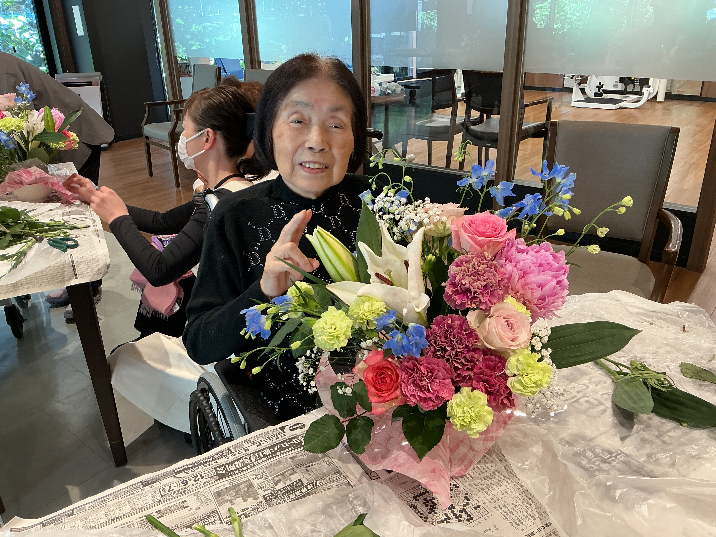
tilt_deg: -24.0
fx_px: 600
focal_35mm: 29
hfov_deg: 61.7
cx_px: 358
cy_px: 268
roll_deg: +2.1
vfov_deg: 48.2
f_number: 1.8
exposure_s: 1/50
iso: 64
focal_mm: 3
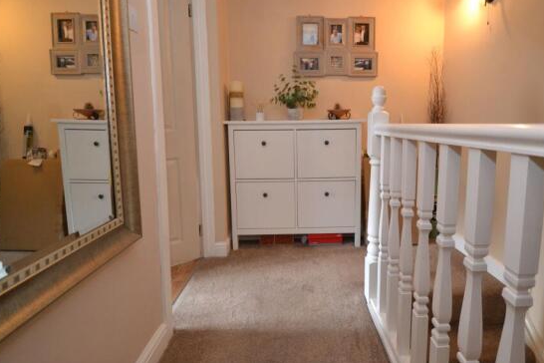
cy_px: 148
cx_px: 311
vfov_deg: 66.8
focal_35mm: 18
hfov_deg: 89.4
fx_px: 272
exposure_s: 1/60
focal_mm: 10
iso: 1400
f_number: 3.5
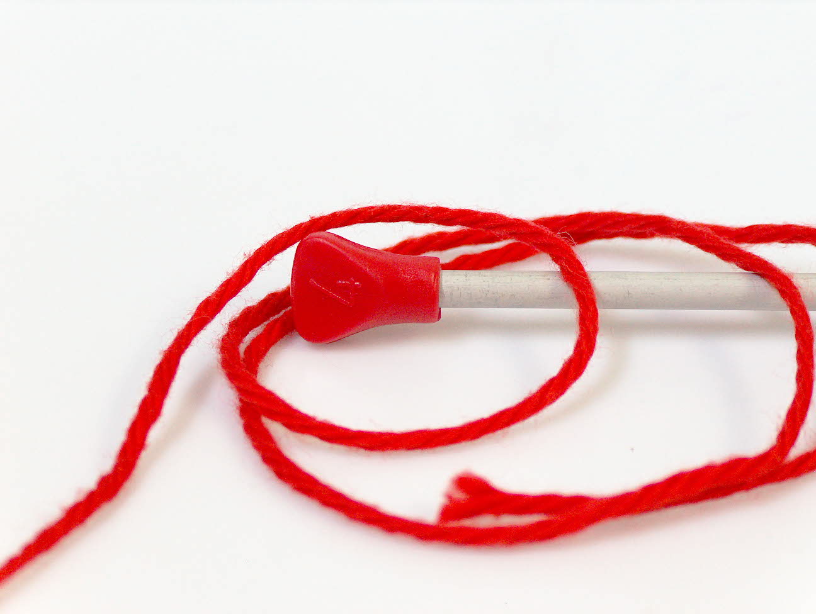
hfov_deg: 16.9
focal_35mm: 116
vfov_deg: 12.8
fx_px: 2739
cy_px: 307
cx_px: 408
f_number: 3
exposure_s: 1/37.1
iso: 200
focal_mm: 23.76
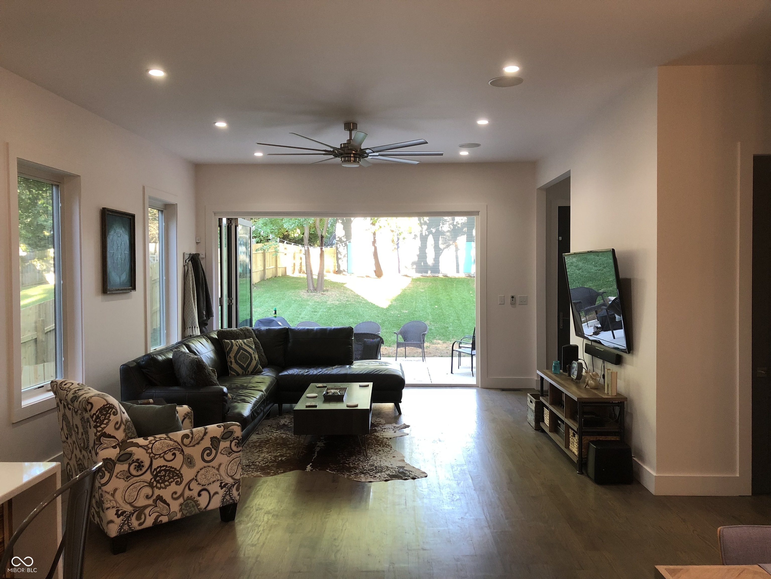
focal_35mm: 28
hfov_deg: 63.4
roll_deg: +0.7
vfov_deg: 49.7
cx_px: 386
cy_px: 290
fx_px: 624
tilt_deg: -1.9
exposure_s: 1/30
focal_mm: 4
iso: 40
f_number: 1.8
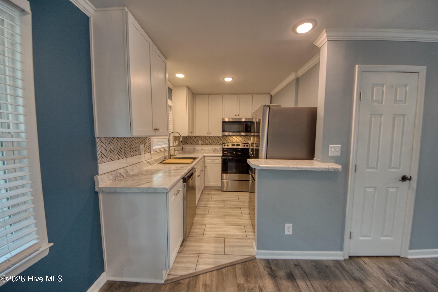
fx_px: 146
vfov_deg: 90.0
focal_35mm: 12
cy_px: 146
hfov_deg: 112.6
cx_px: 219
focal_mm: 8
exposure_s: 1/10
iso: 200
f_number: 9
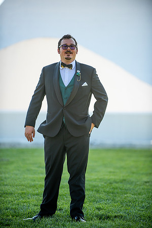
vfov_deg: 10.3
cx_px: 76
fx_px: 1267
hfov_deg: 6.9
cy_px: 114
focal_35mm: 200
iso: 400
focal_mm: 200
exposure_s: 1/1600
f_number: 2.8
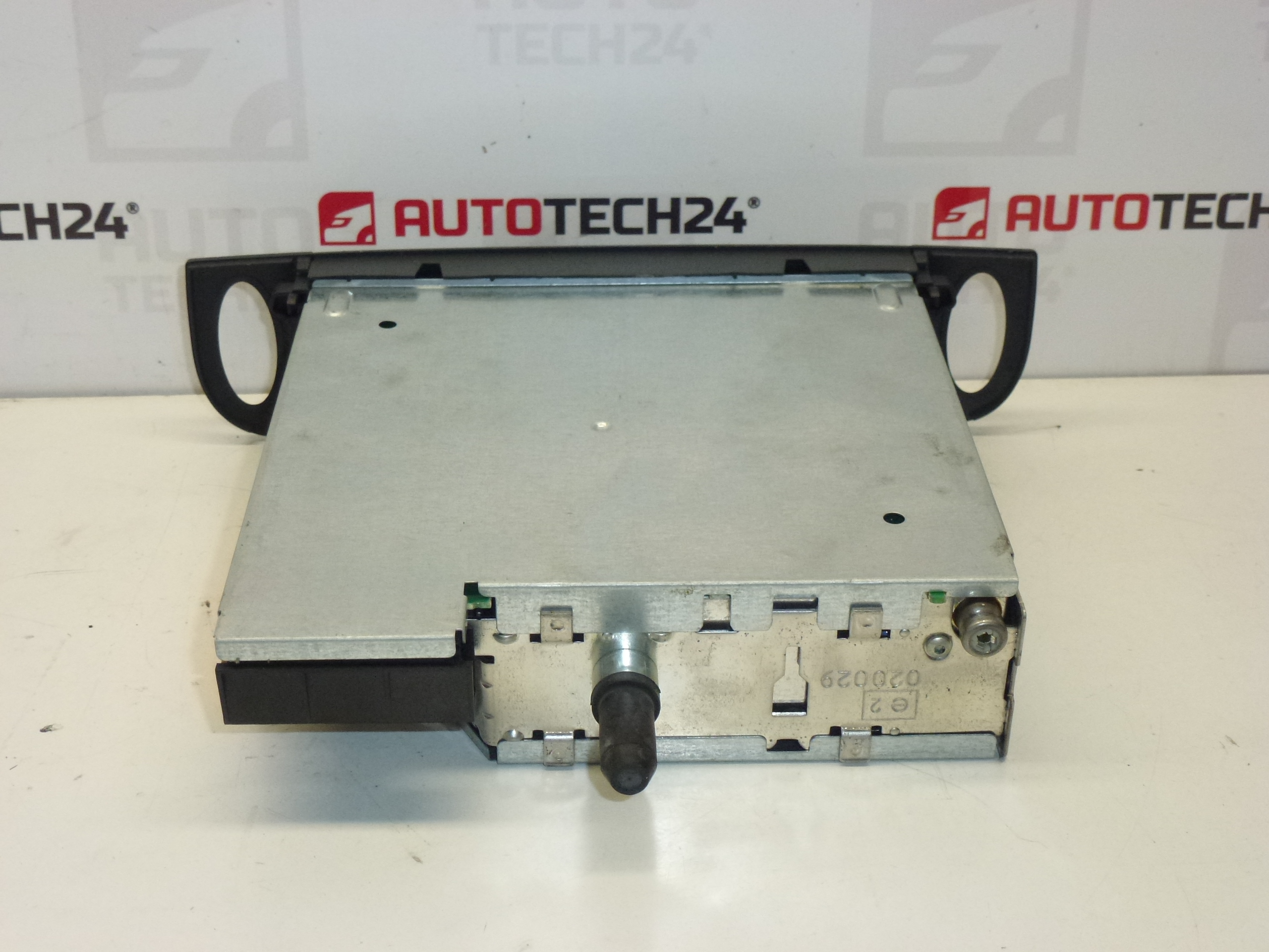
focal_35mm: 49
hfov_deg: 38.9
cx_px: 634
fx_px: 1796
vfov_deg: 29.7
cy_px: 476
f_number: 4.1
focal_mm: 8.7
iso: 400
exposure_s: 1/250
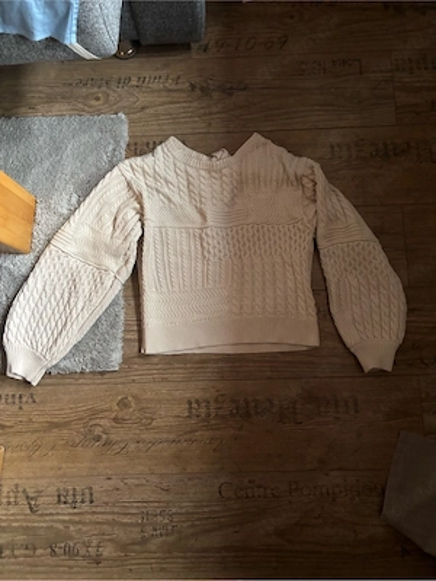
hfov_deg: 53.1
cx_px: 218
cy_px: 290
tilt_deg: -82.2
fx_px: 437
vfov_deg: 67.3
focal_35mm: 26
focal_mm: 5.96
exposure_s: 1/35
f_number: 1.6
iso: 640
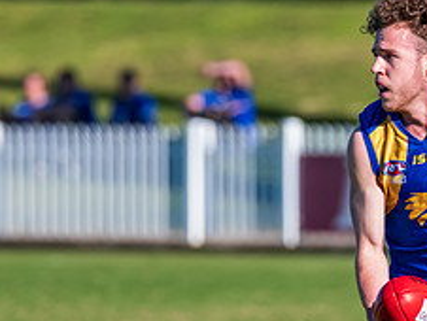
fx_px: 13608
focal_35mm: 1102
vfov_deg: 1.4
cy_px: 283
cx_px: 433
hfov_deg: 1.8
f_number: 8
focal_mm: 380
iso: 800
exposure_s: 1/2000
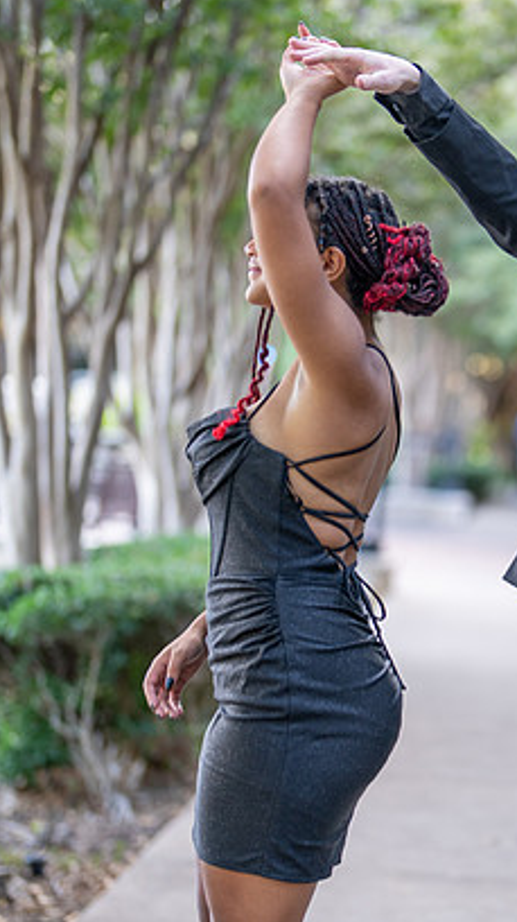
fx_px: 2466
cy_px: 576
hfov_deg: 11.9
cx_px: 493
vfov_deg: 21.1
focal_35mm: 101
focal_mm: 50
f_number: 1.2
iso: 100
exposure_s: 1/250
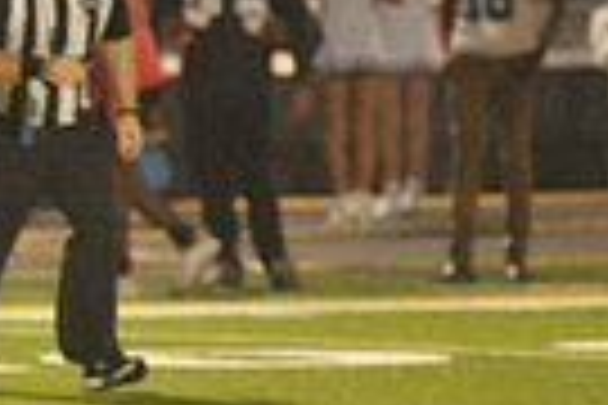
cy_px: 392
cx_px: -603
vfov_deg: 1.6
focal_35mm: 862
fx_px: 14557
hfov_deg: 2.4
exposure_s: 1/250
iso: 6400
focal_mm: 200
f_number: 4
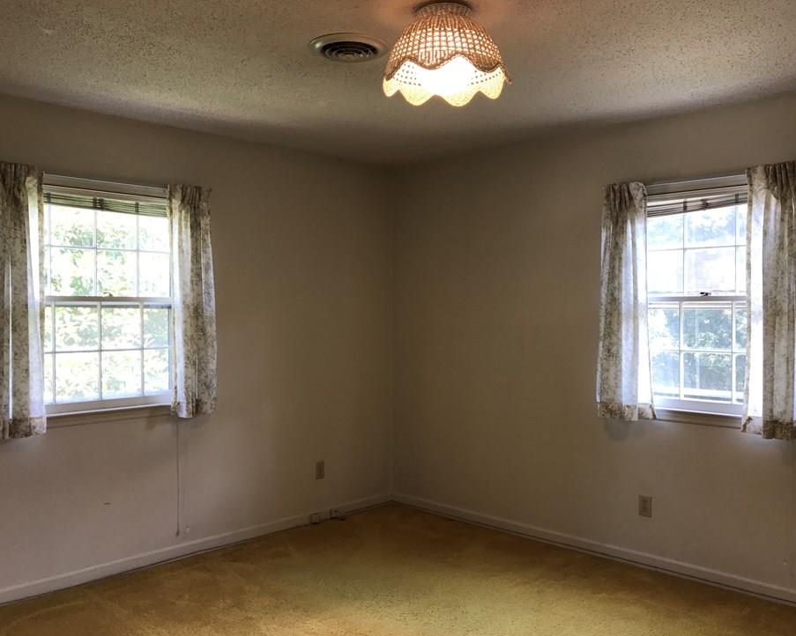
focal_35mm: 31
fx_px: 730
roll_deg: +0.4
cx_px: 423
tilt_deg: -0.8
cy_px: 325
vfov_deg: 47.1
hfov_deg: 57.1
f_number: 1.8
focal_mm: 3.99
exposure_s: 1/49
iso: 20
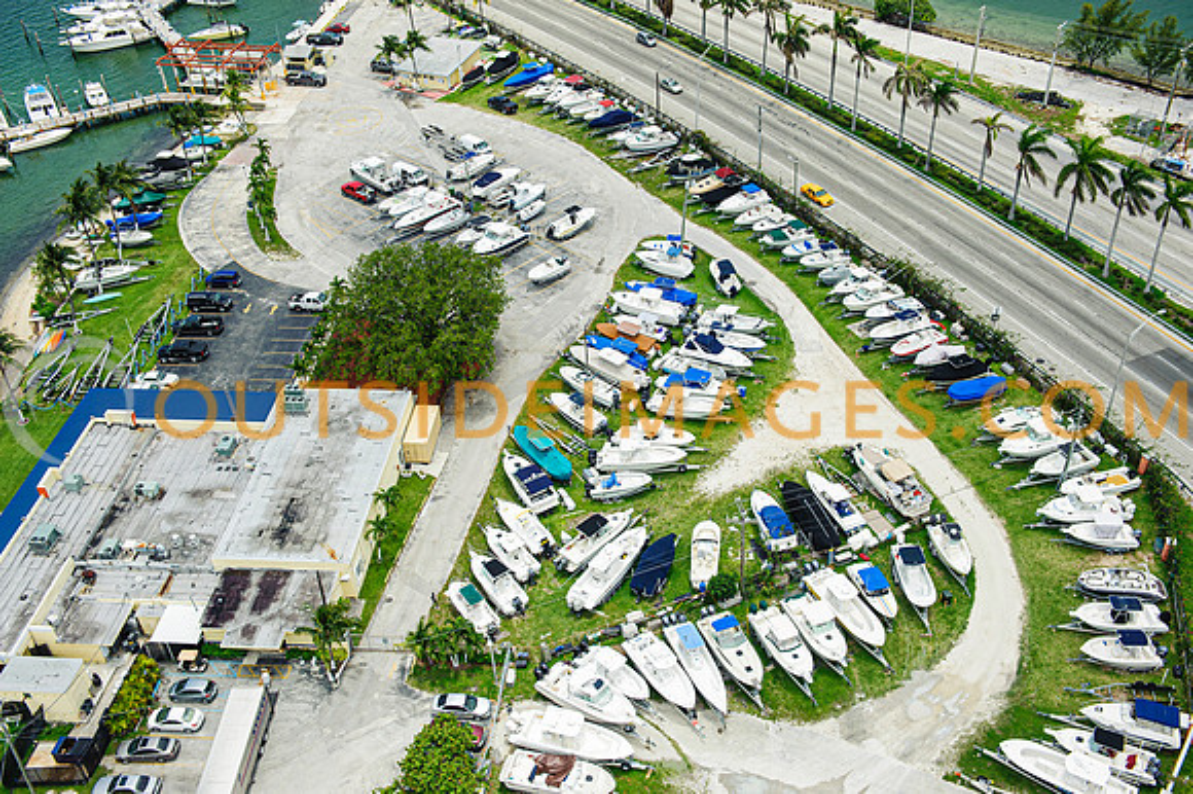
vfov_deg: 35.0
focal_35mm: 38
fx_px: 1259
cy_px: 397
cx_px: 596
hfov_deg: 50.7
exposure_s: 1/2000
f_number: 5
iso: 250
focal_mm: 38
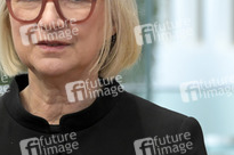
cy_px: 60
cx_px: 64
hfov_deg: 7.7
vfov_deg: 5.1
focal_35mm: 269
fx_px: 1746
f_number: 5.6
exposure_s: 1/500
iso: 5000
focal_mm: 122
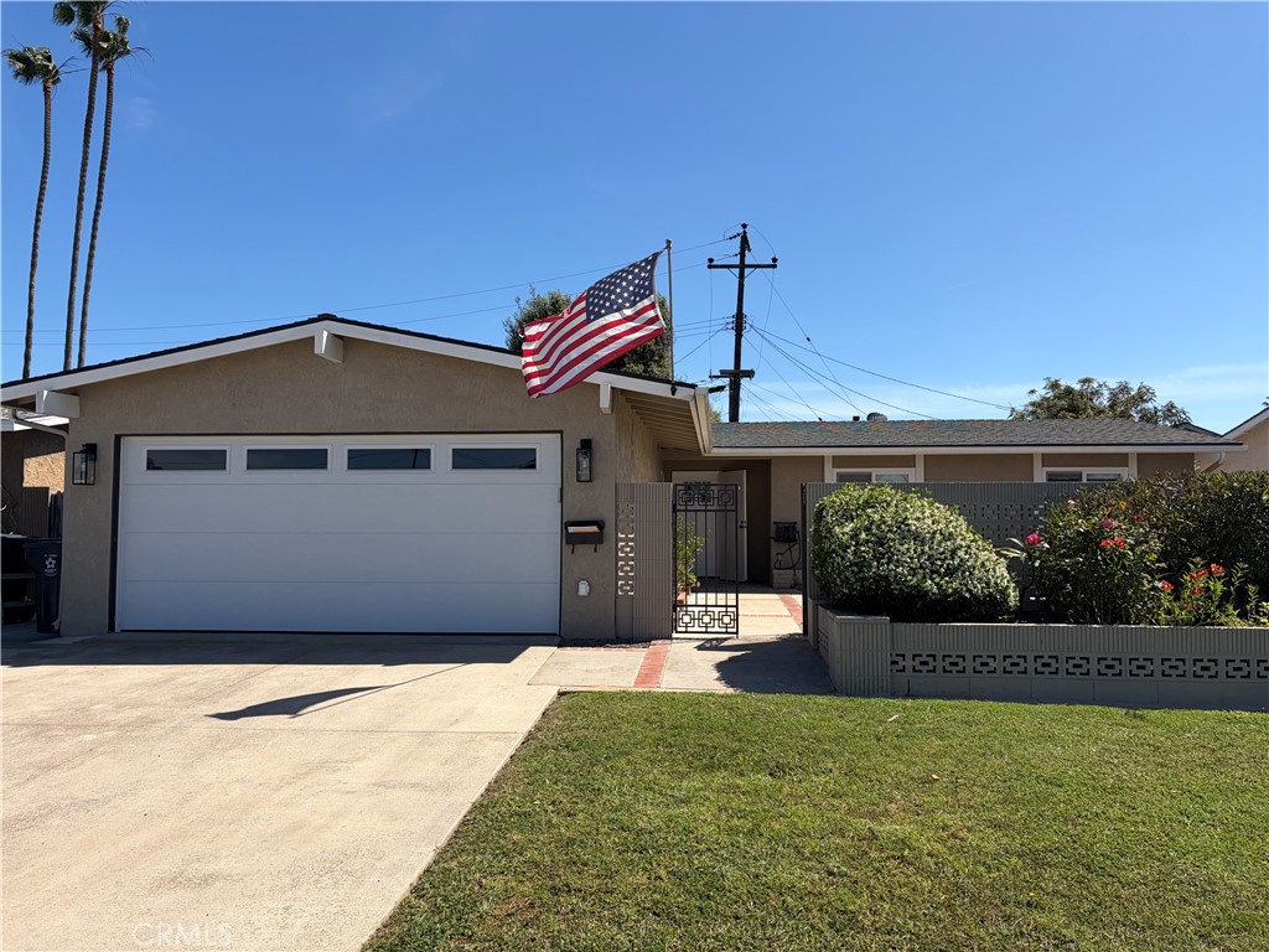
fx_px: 953
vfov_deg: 53.1
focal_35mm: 26
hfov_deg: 67.3
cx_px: 634
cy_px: 476
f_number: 1.6
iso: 64
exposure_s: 1/5814
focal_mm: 5.96
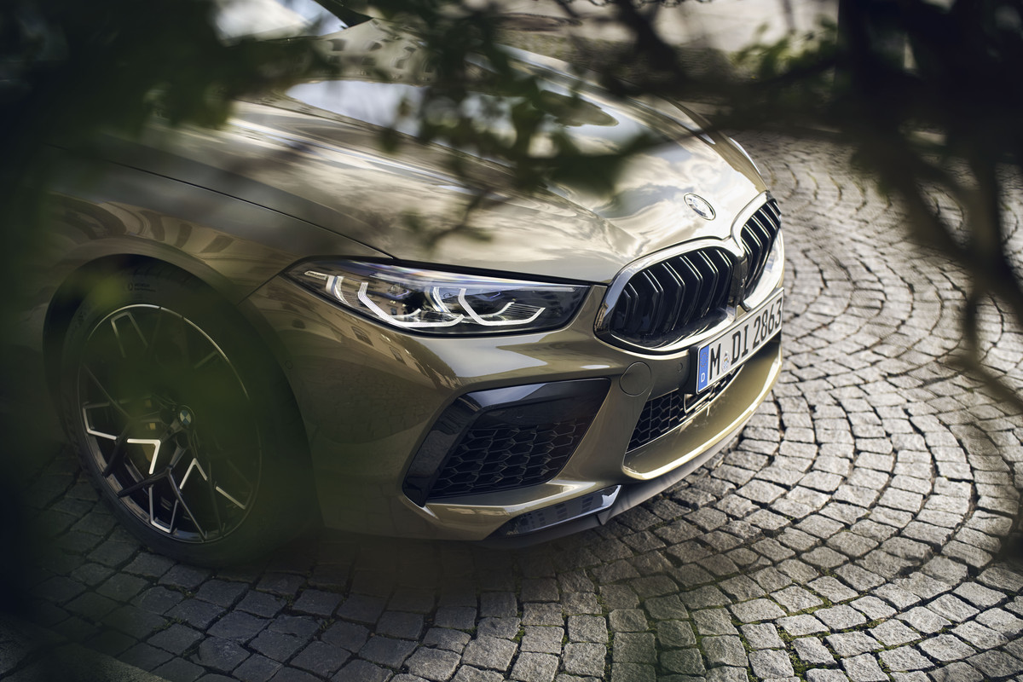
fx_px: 1421
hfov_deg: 39.6
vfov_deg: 27.0
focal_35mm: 50
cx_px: 512
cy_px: 341
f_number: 2.5
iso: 160
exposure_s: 1/200
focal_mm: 50
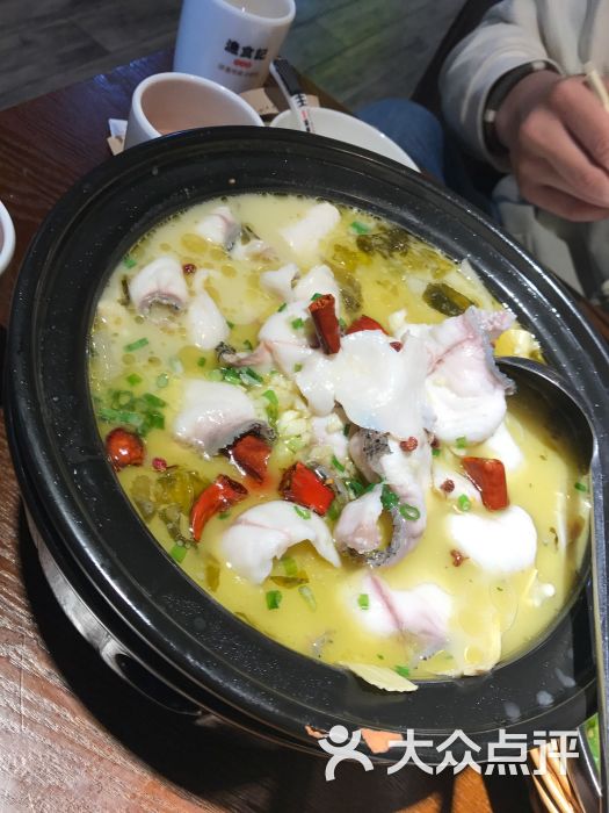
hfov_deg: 49.7
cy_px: 406
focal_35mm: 28
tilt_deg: -50.5
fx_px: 657
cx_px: 304
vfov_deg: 63.4
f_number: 1.8
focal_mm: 3.99
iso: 25
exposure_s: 1/50
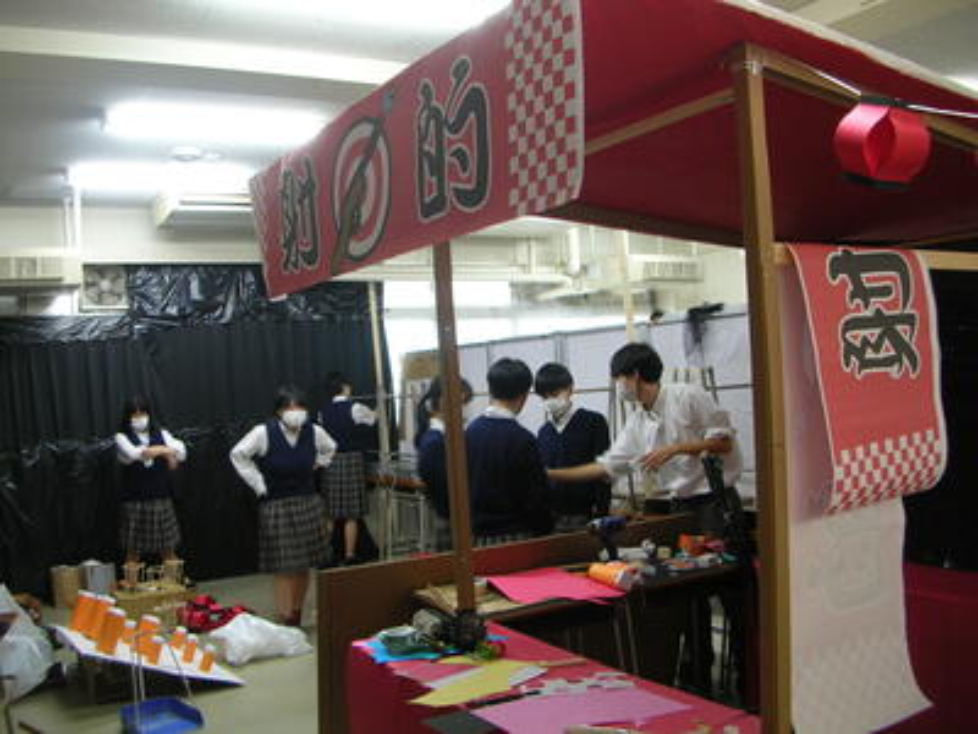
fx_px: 989
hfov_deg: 52.6
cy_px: 367
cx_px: 489
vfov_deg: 40.7
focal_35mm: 35
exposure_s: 1/6.6
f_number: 2.8
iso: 50
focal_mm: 5.8
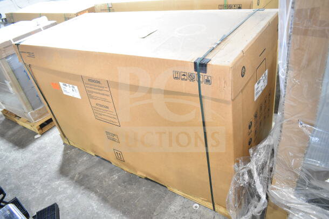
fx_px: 247
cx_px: 164
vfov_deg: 48.0
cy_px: 110
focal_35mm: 27
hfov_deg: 67.4
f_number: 4.5
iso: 1600
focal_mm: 18
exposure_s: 1/80
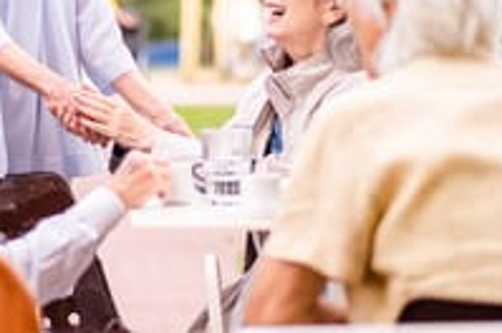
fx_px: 2381
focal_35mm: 171
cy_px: 5
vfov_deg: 8.0
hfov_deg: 11.9
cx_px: 30
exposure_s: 1/1600
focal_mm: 85
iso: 400
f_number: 2.5
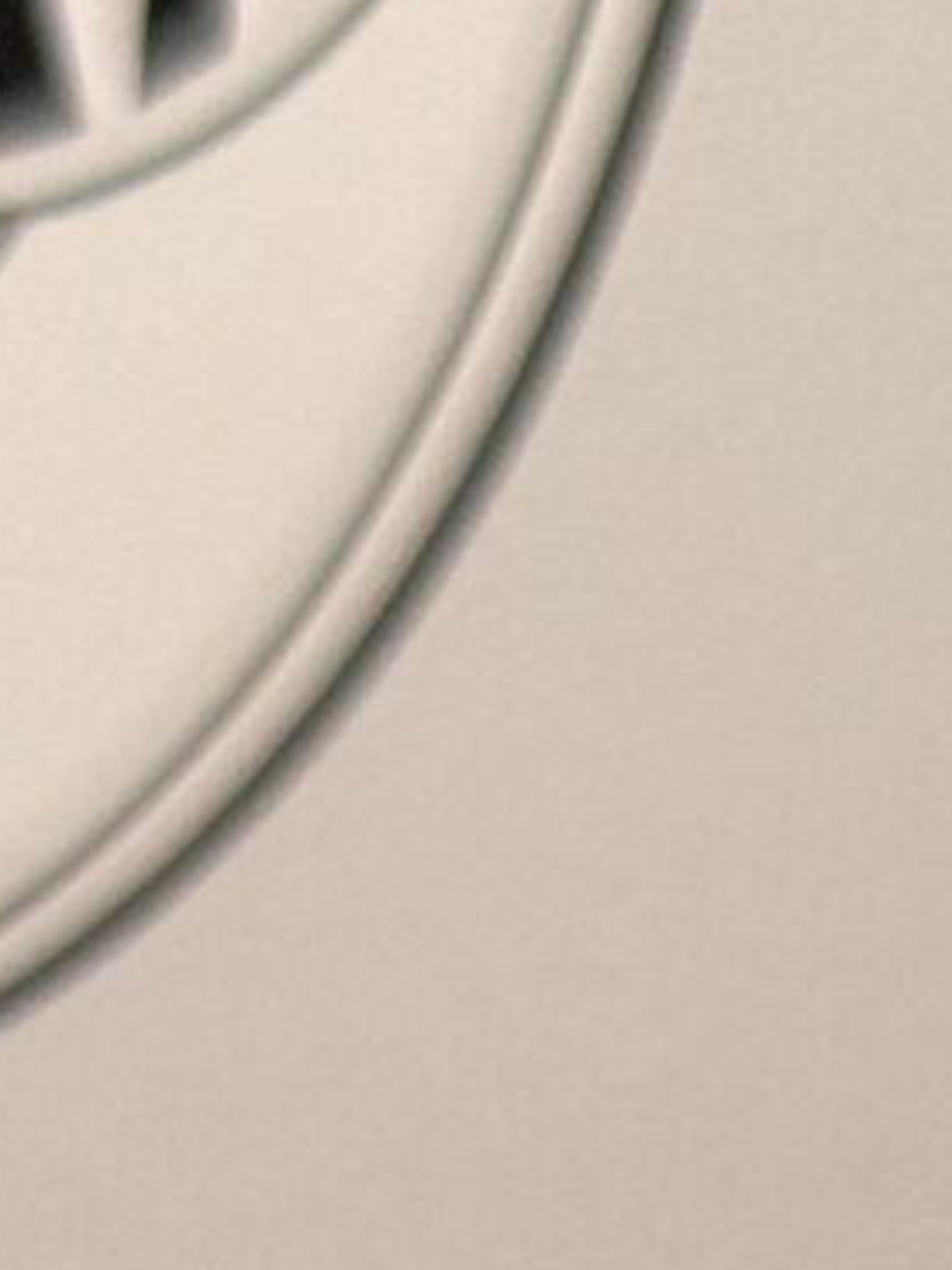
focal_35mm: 334
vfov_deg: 5.6
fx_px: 12247
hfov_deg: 4.3
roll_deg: -9.8
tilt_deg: -26.9
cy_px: 3713
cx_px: 2408
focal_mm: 6.76
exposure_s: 1/50
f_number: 1.78
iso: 125
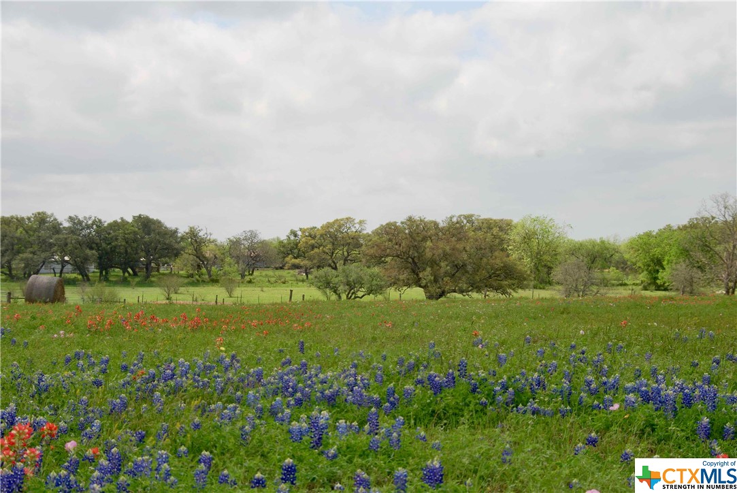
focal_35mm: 78
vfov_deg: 17.5
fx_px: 1598
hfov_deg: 26.0
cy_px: 246
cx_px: 368
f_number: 10
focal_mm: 52
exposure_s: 1/200
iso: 100
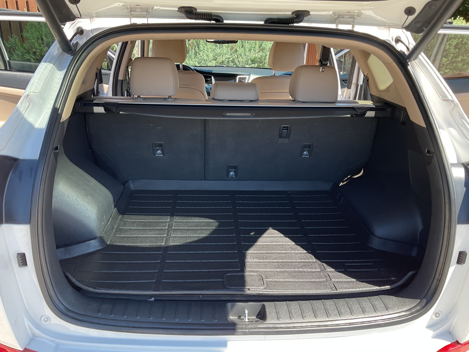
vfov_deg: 46.8
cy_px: 173
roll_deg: -1.8
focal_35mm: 30
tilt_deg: -19.4
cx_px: 234
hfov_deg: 60.0
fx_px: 406
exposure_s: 1/193
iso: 16
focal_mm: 3
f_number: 1.8
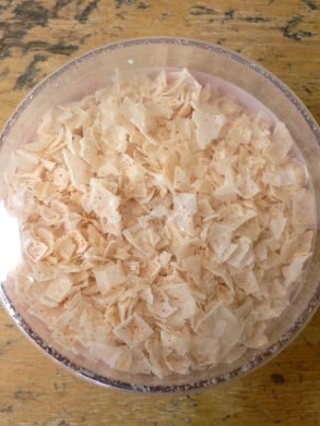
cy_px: 220
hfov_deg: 36.8
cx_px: 159
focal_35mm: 39
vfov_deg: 47.9
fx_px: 481
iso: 80
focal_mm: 6.3
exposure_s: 1/125
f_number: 3.6
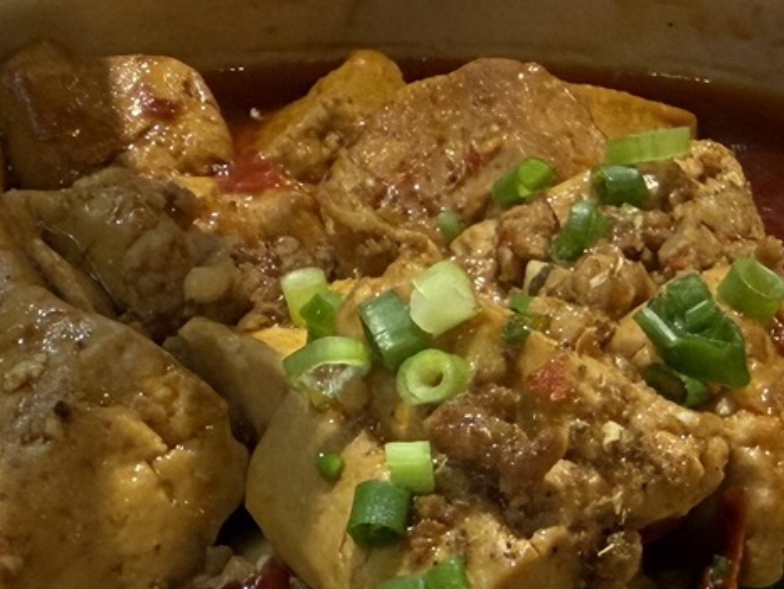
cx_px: 458
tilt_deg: -46.4
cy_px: 857
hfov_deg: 19.1
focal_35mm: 103
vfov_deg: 13.6
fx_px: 2334
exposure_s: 1/100
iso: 200
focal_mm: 2.22
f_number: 2.2
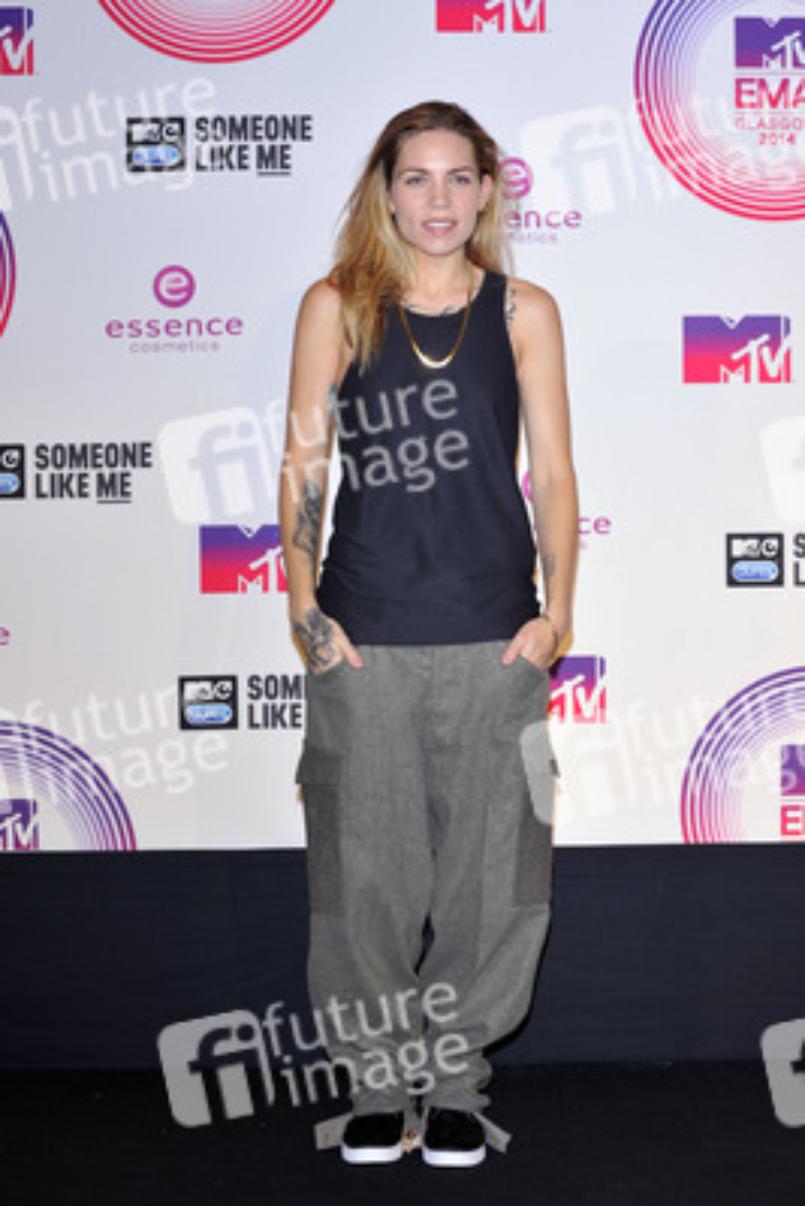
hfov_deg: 17.1
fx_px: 2681
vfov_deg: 25.4
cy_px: 603
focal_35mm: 80
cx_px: 402
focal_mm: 80
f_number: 7.1
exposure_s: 1/250
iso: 800
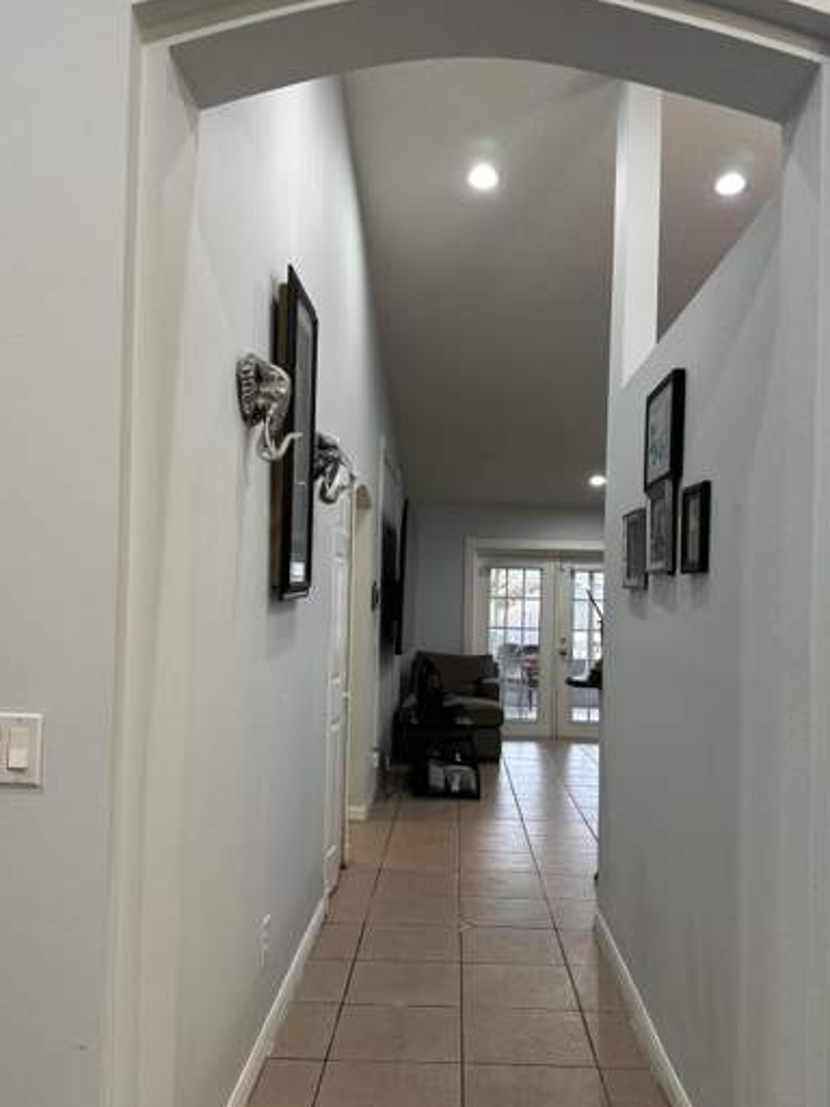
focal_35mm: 30
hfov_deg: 46.8
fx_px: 959
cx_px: 443
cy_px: 586
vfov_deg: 59.9
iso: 125
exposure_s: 1/60
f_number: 1.78
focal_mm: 6.86
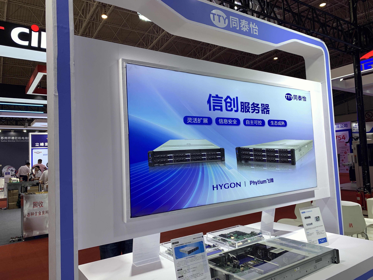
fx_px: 280
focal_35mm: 26
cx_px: 186
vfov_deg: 53.1
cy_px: 140
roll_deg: +2.5
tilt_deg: +4.0
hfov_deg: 67.3
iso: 25
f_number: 1.8
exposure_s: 1/171
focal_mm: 4.25
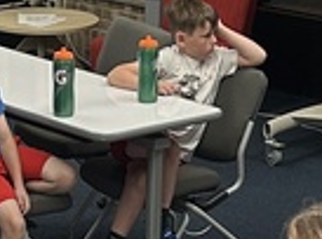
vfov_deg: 7.5
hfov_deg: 10.2
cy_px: 298
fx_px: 1809
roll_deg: +0.1
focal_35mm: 195
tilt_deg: -21.4
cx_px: 141
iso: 64
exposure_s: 1/121
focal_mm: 5.7
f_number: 1.5
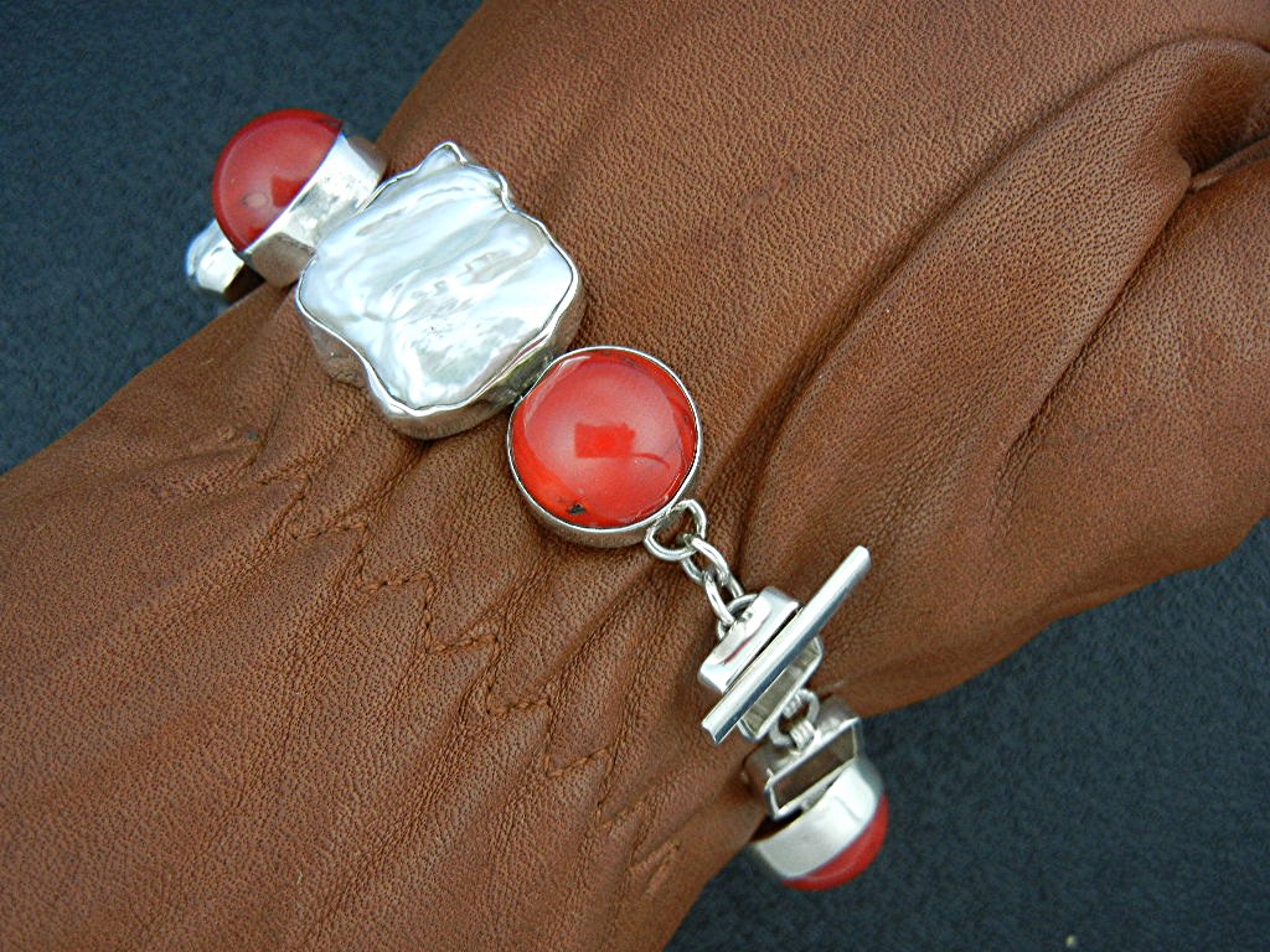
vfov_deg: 28.0
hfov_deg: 36.8
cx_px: 635
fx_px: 1908
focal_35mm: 52
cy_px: 476
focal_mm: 9.3
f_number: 3.9
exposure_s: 1/7.1
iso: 200
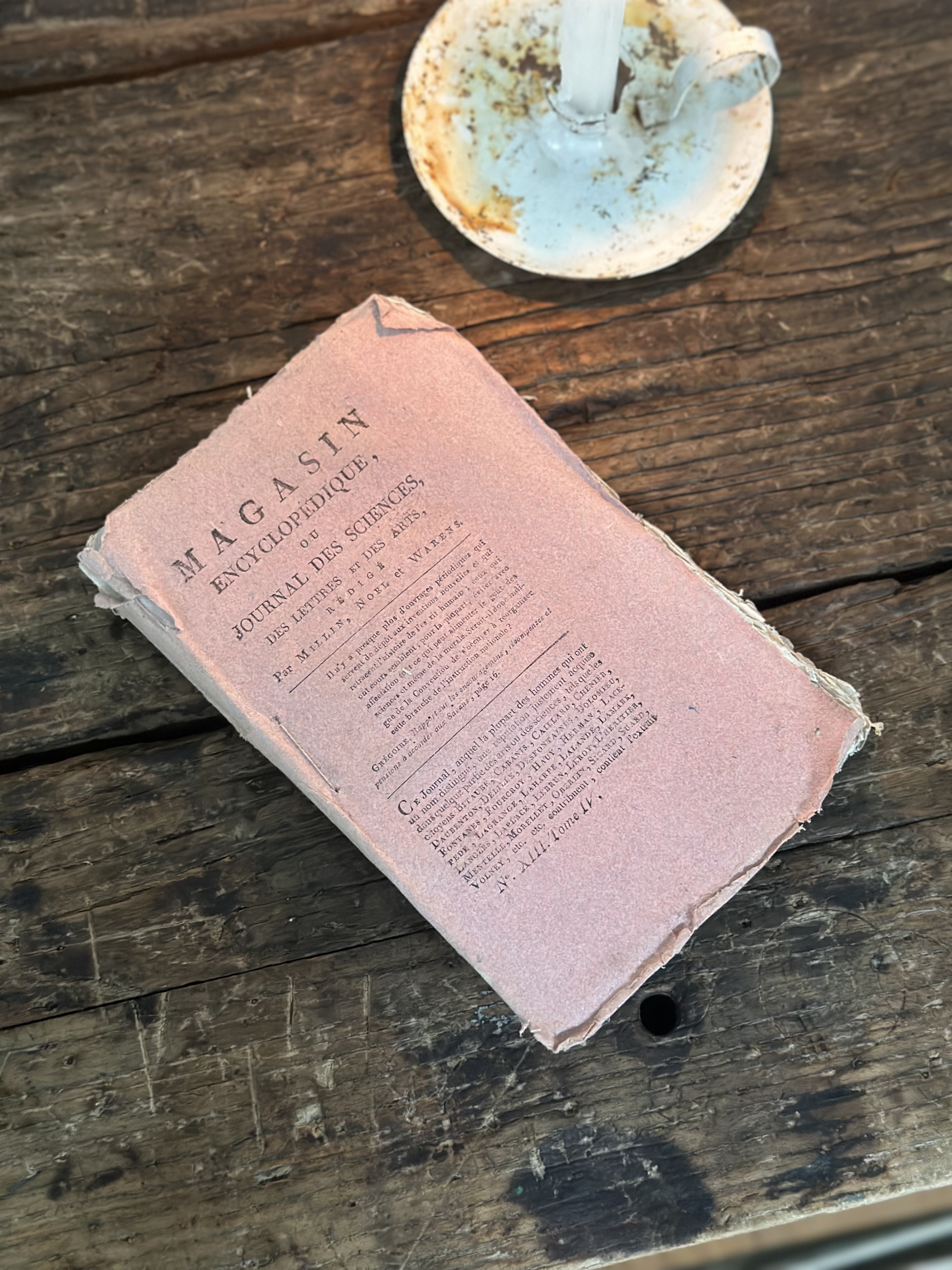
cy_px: 635
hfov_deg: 30.3
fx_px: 1760
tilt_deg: -73.4
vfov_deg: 39.7
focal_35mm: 48
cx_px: 476
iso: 400
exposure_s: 1/43
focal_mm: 6.86
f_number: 1.78
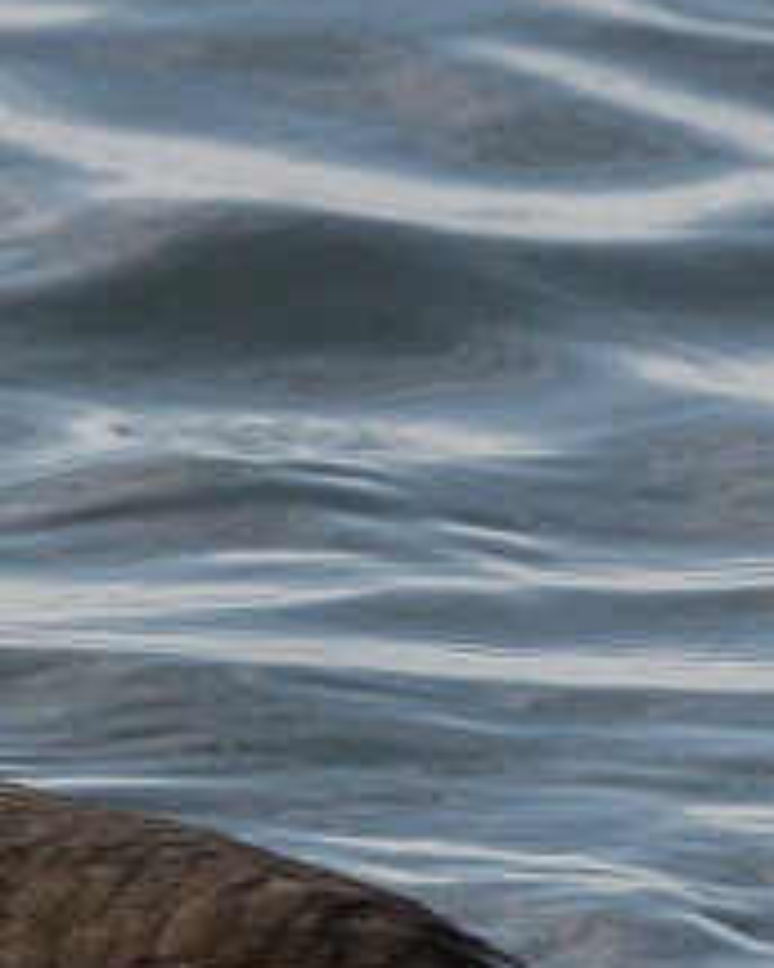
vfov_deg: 0.6
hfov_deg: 0.5
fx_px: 98330
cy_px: 657
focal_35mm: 3434
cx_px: -518
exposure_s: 1/2000
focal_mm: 500
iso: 1100
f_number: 6.3
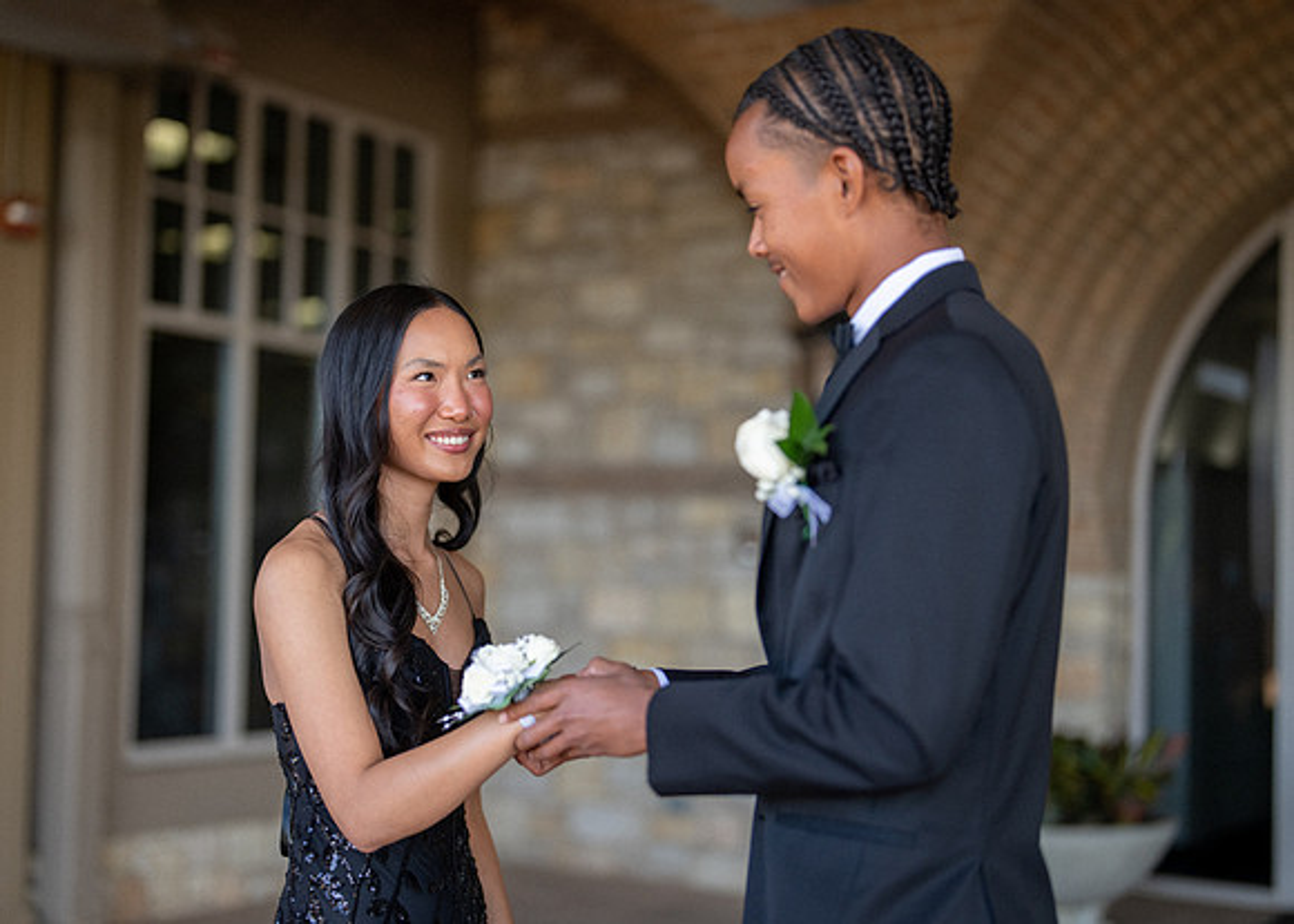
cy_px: 471
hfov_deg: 35.1
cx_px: 574
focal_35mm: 56
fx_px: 2044
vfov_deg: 25.5
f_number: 1.3
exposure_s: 1/1250
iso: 160
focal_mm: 50
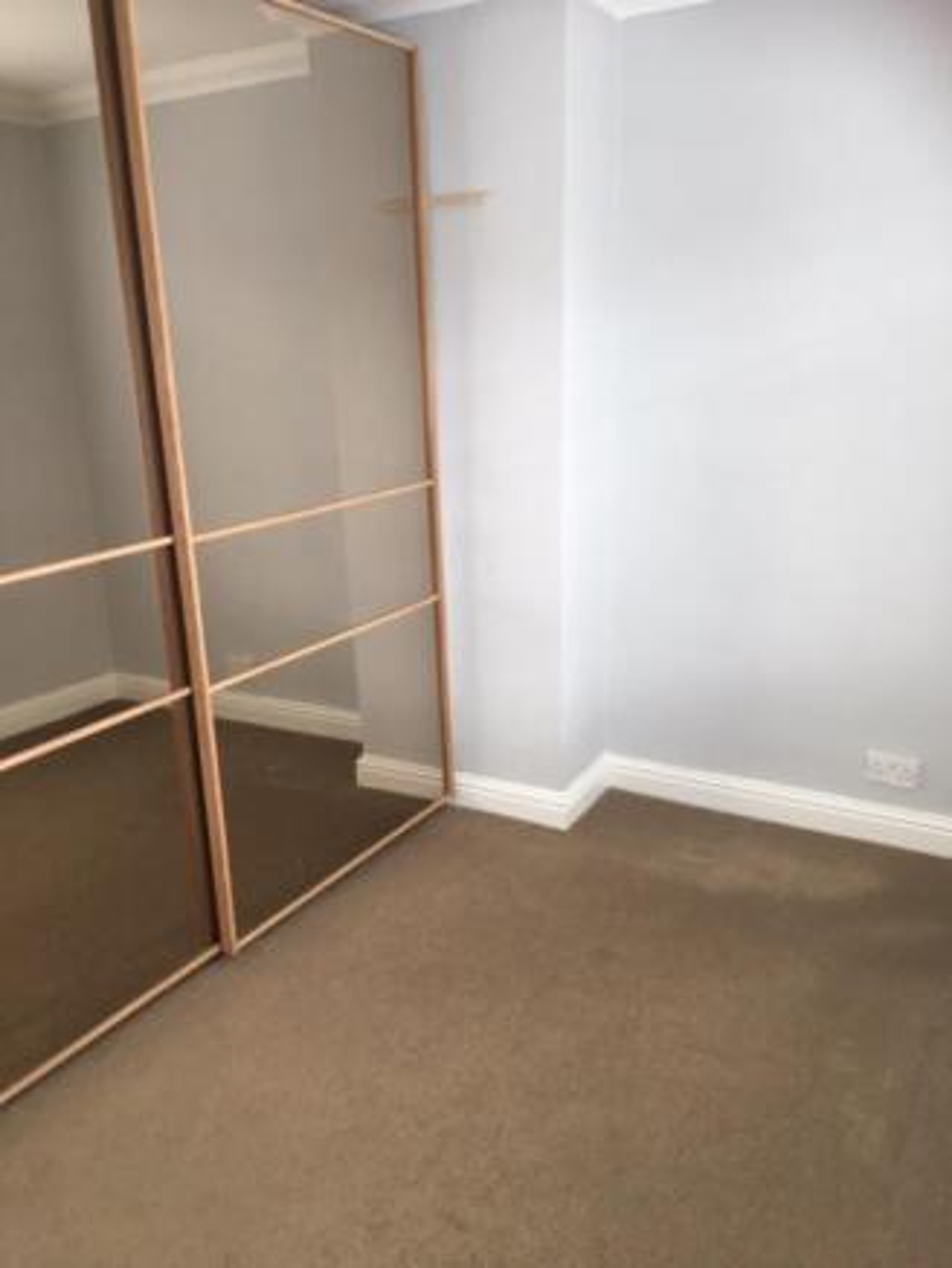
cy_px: 634
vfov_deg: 61.6
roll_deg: +0.3
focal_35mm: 29
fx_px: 1063
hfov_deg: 48.2
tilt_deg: -15.8
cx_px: 476
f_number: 2.2
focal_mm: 4.15
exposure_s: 1/33
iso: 125
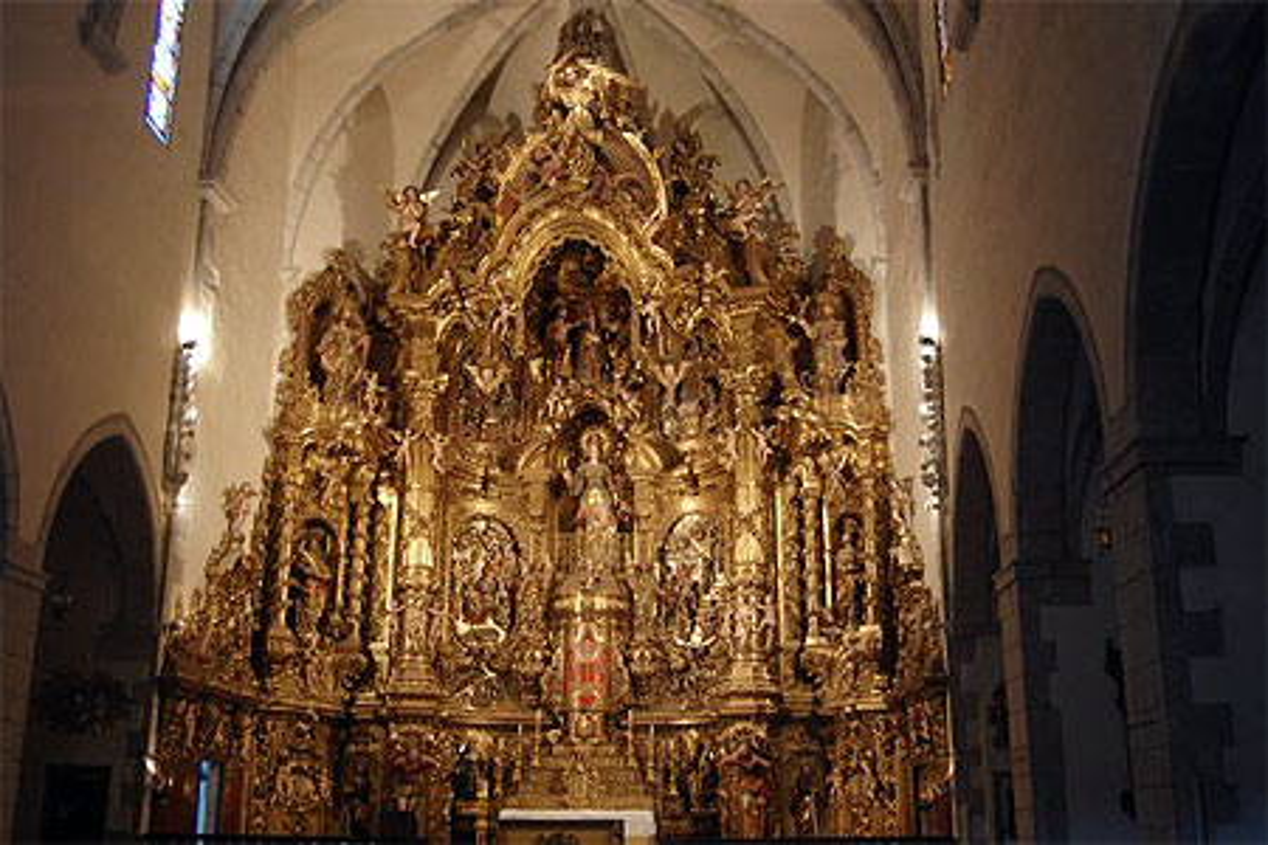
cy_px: 422
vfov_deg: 34.2
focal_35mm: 39
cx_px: 634
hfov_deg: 49.6
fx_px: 1374
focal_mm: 26
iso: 800
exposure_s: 1/6
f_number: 4
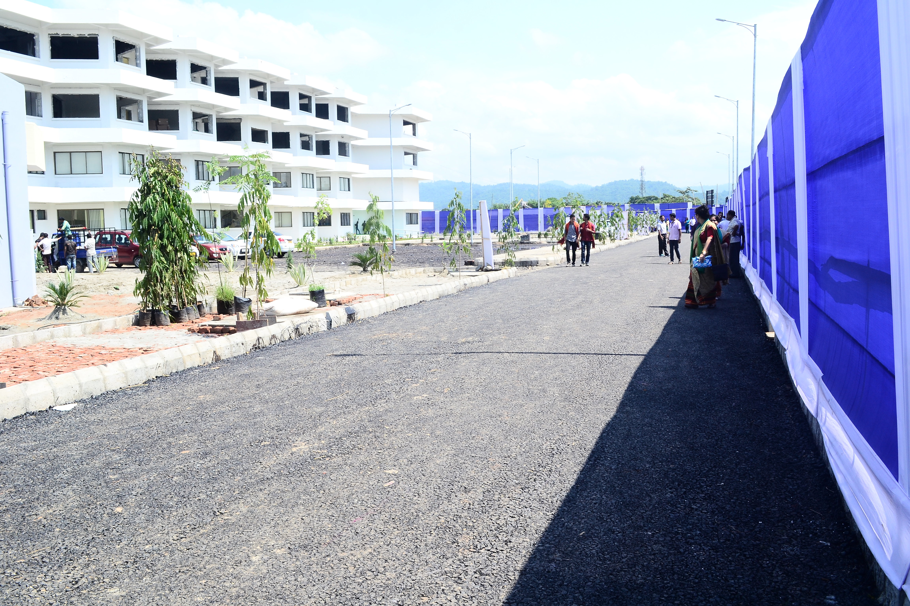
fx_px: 834
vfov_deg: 40.0
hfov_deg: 57.2
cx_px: 455
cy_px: 303
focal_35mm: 33
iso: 200
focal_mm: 22
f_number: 11
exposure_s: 1/125
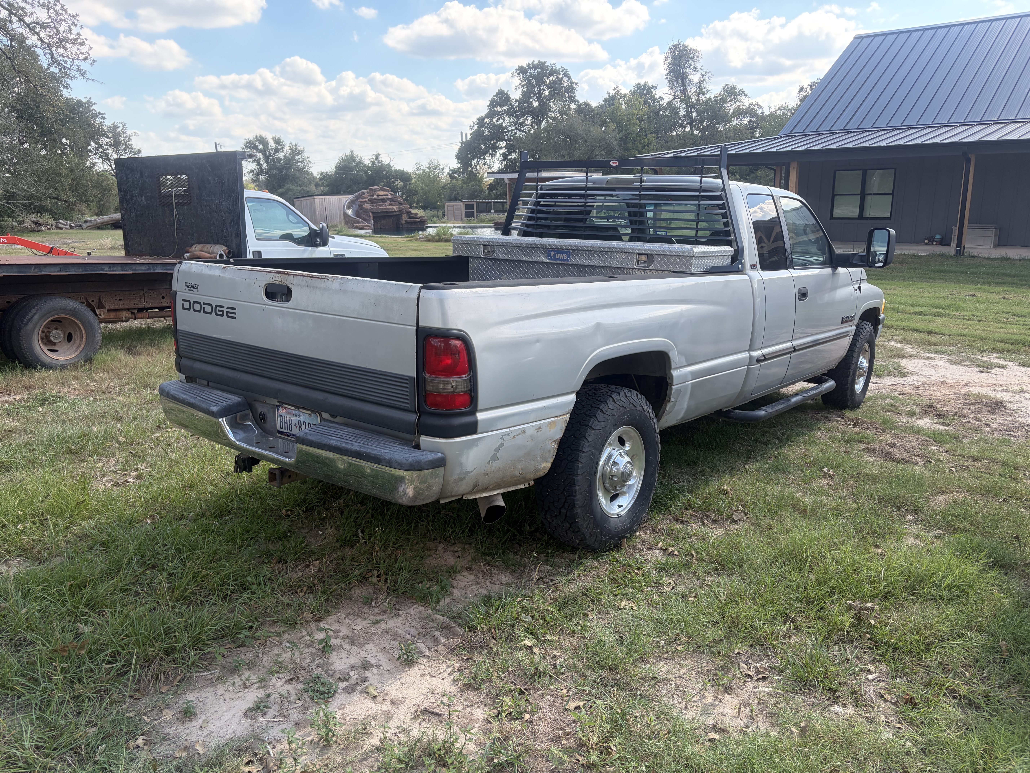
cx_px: 515
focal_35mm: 26
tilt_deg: -14.0
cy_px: 386
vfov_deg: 53.1
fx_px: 774
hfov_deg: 67.3
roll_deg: +2.6
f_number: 1.6
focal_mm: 5.96
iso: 64
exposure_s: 1/830
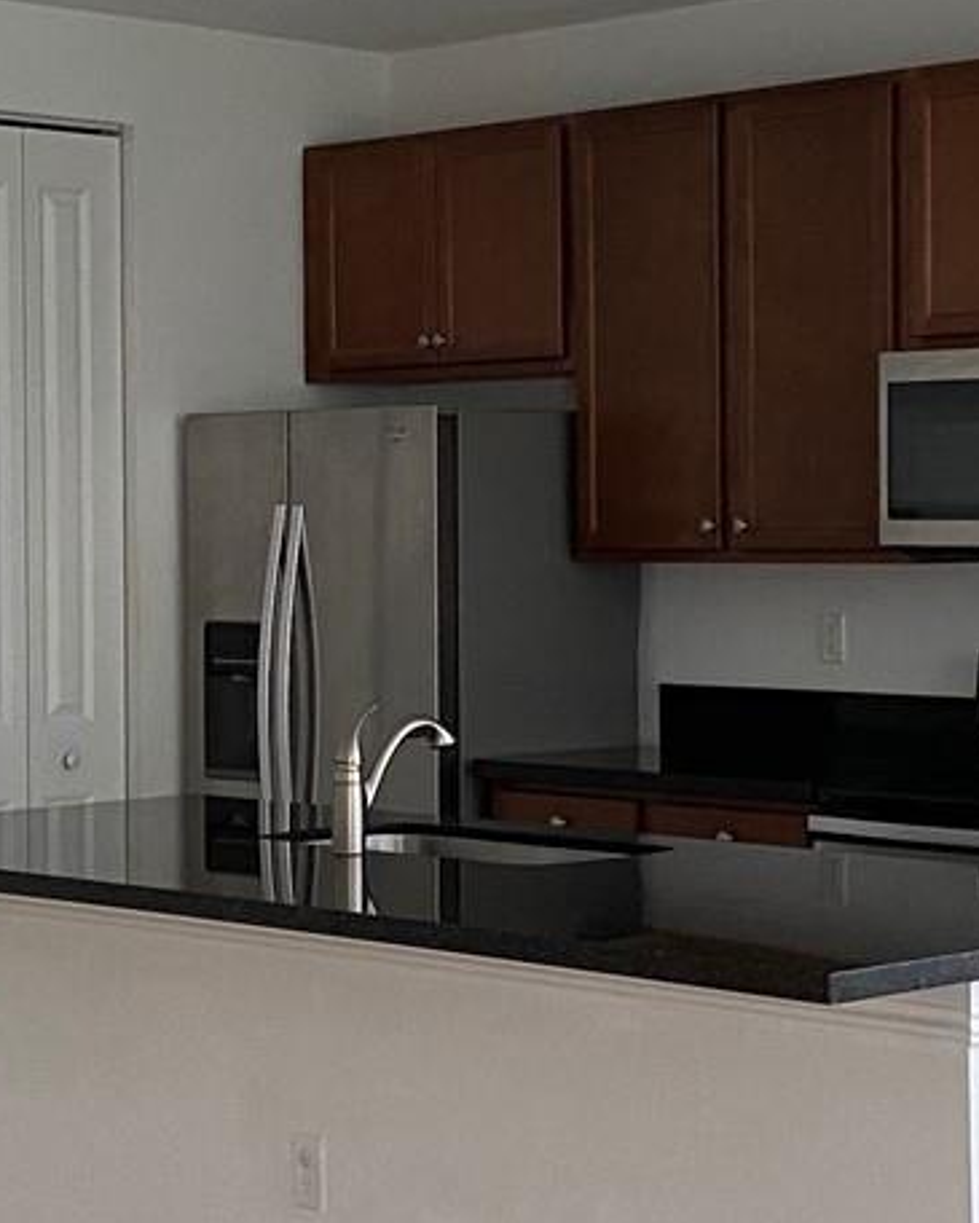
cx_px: 480
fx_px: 3222
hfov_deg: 17.3
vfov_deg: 21.5
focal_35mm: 89
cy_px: 520
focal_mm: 4.25
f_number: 1.8
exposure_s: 1/60
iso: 160
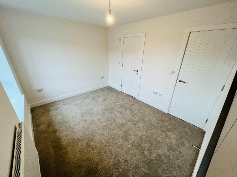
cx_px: 118
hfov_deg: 106.2
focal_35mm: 13
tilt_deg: -23.0
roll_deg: -1.8
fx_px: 89
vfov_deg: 89.9
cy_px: 88
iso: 125
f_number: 1.8
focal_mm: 1.57
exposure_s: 1/100
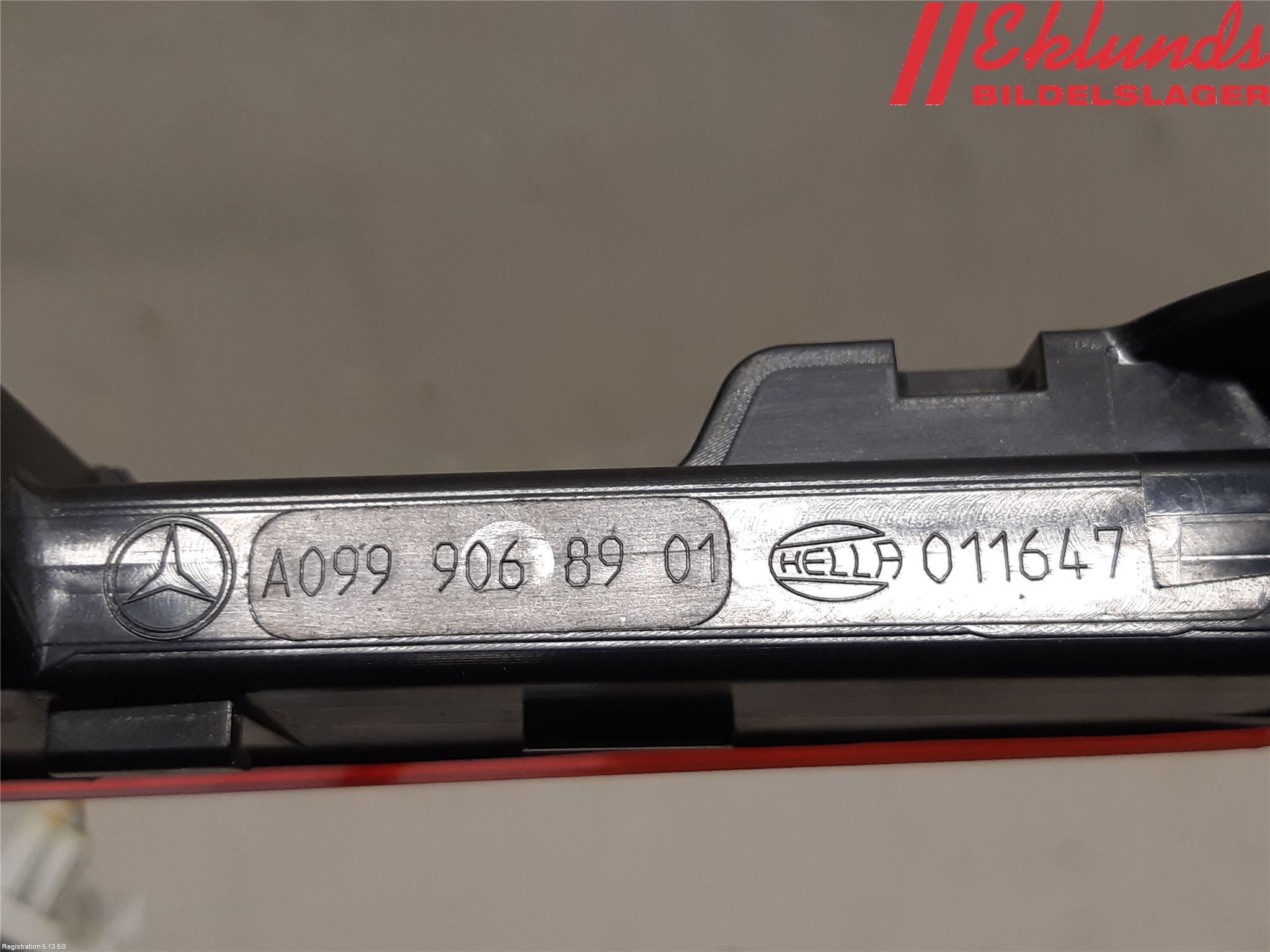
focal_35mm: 26
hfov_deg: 67.3
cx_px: 635
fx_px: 954
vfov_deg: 53.1
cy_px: 476
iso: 80
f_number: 1.7
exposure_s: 1/50
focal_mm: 3.93
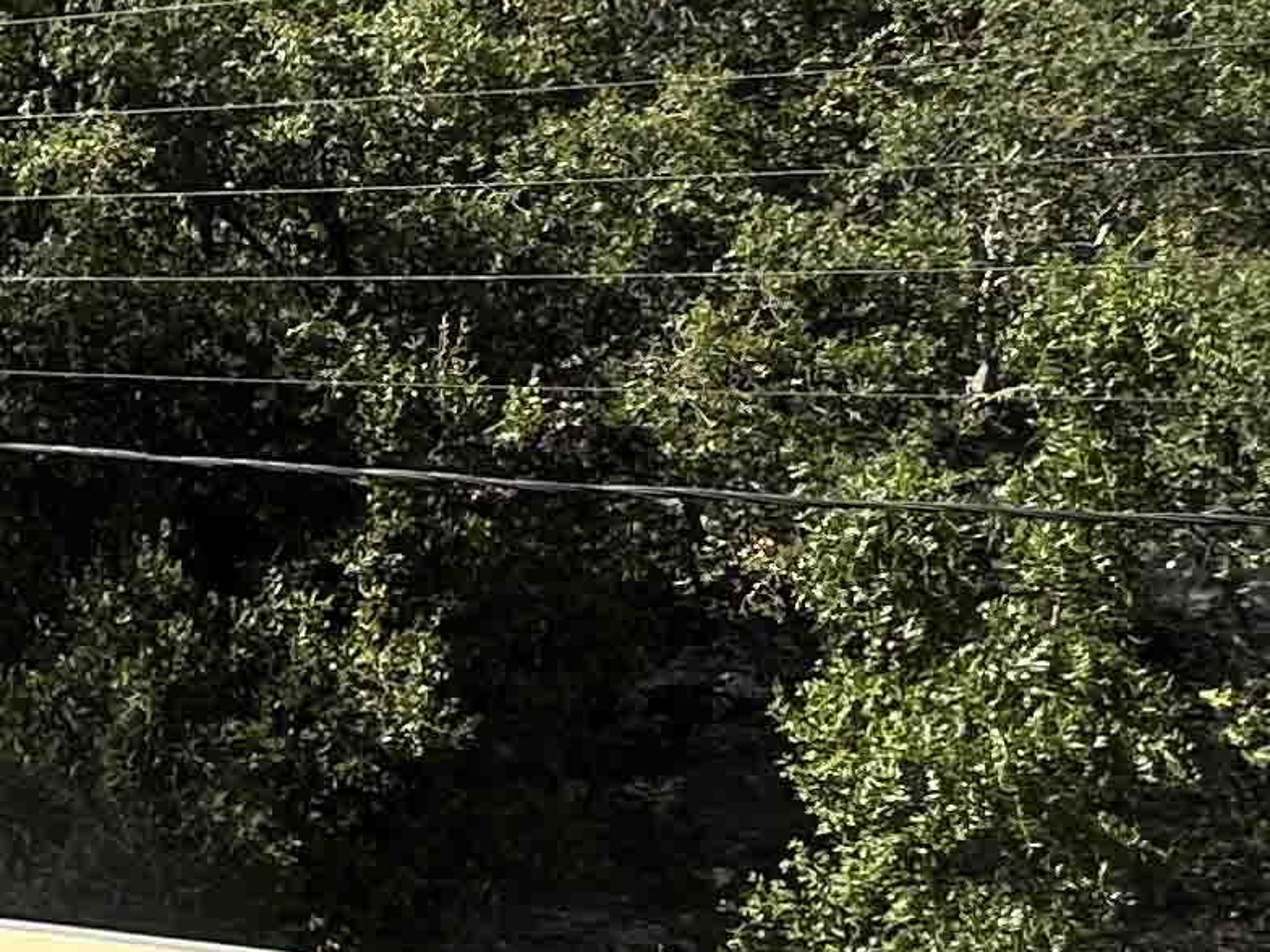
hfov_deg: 20.4
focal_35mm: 72
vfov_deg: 20.4
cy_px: 568
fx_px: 2642
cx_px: -933
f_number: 2.2
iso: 40
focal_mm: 2.22
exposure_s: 1/575
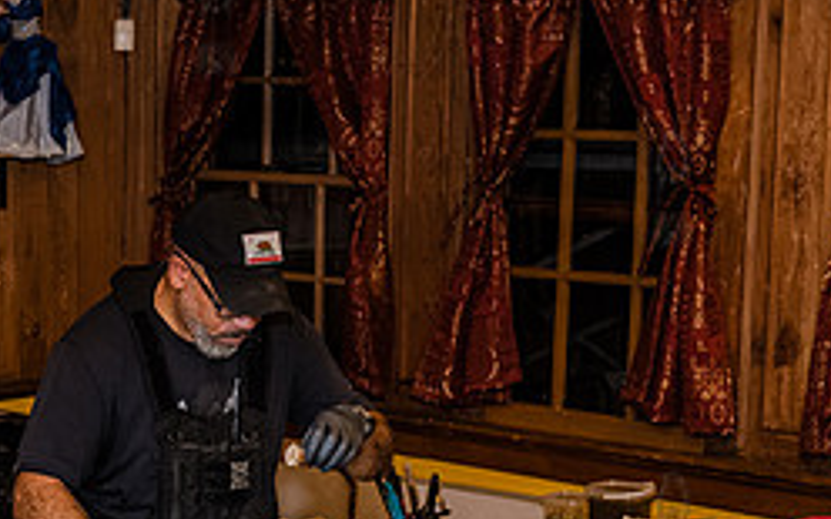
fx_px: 1993
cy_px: 355
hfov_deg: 23.2
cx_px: 160
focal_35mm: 88
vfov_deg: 14.8
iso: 4000
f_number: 4
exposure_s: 1/200
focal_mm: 35
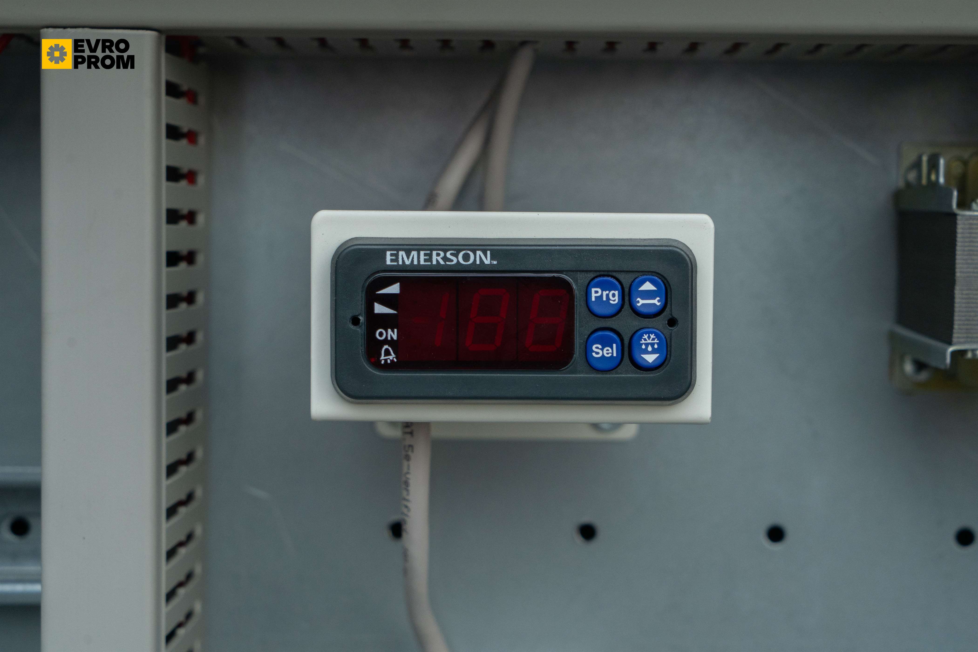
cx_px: 489
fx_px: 1902
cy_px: 326
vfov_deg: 19.5
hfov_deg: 28.8
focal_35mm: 70
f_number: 8
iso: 1000
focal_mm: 70
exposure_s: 1/50
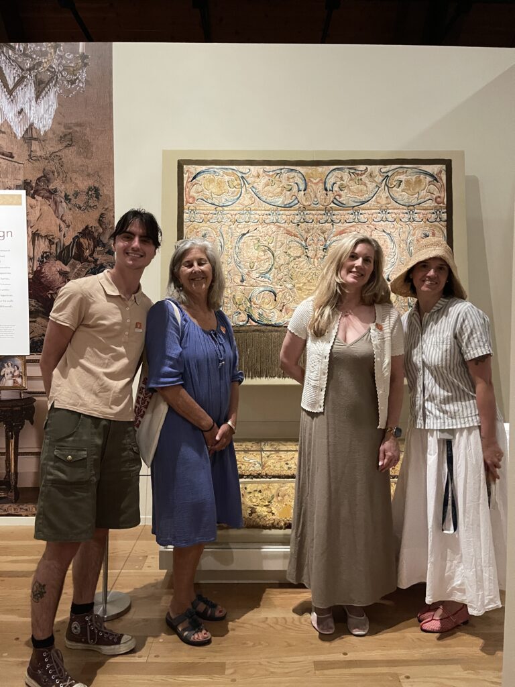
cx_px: 258
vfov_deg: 69.4
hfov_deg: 54.9
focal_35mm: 25
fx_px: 496
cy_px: 344
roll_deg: +0.5
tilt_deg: -3.7
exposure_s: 1/24
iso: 1000
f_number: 1.6
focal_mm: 5.1
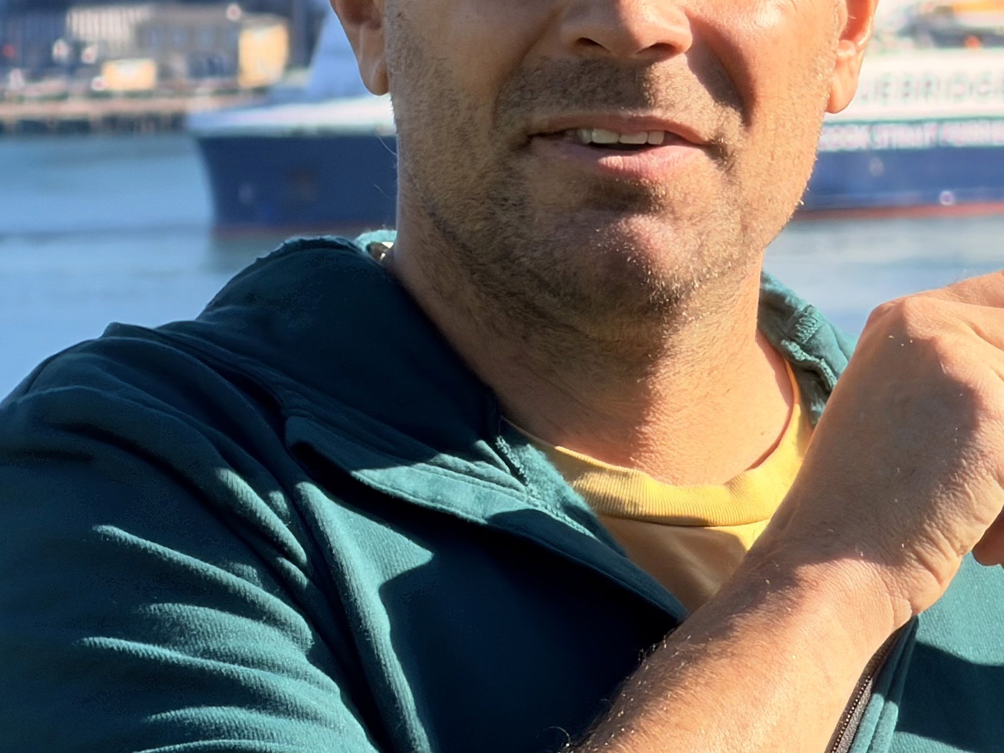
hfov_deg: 3.9
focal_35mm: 509
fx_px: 14763
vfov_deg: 2.9
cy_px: 77
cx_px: 1174
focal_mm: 16.89
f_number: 2.8
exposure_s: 1/577
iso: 50
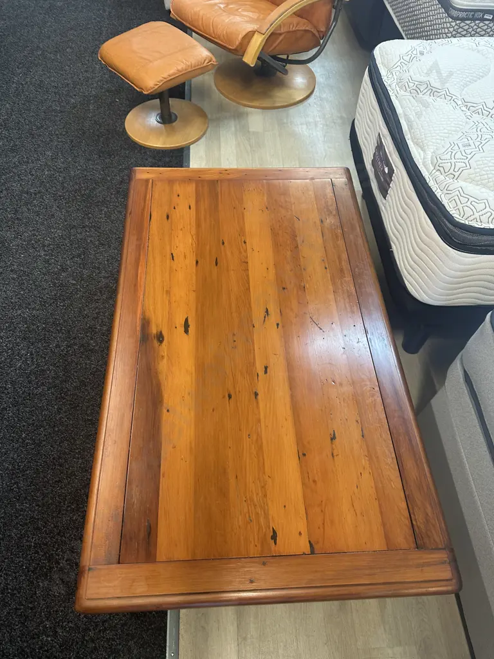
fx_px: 457
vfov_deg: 71.6
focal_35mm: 24
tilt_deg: -56.2
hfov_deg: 56.8
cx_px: 247
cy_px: 330
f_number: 1.78
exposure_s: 1/50
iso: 200
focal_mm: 6.86
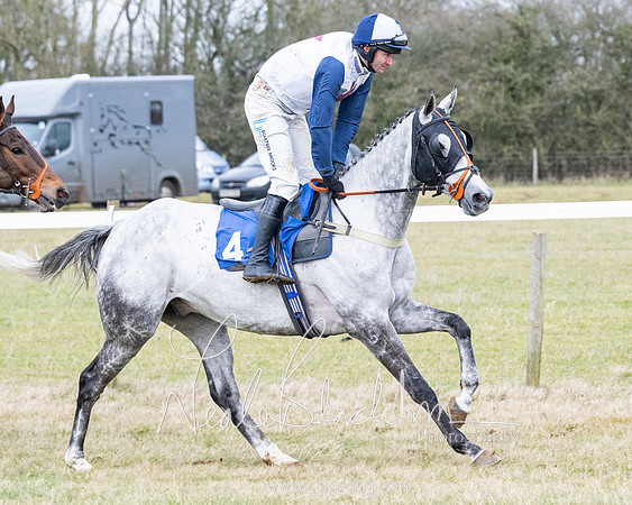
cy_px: 334
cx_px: 421
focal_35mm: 233
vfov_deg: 6.6
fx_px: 4359
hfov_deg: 8.3
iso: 1600
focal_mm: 101
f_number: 4
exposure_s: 1/1000
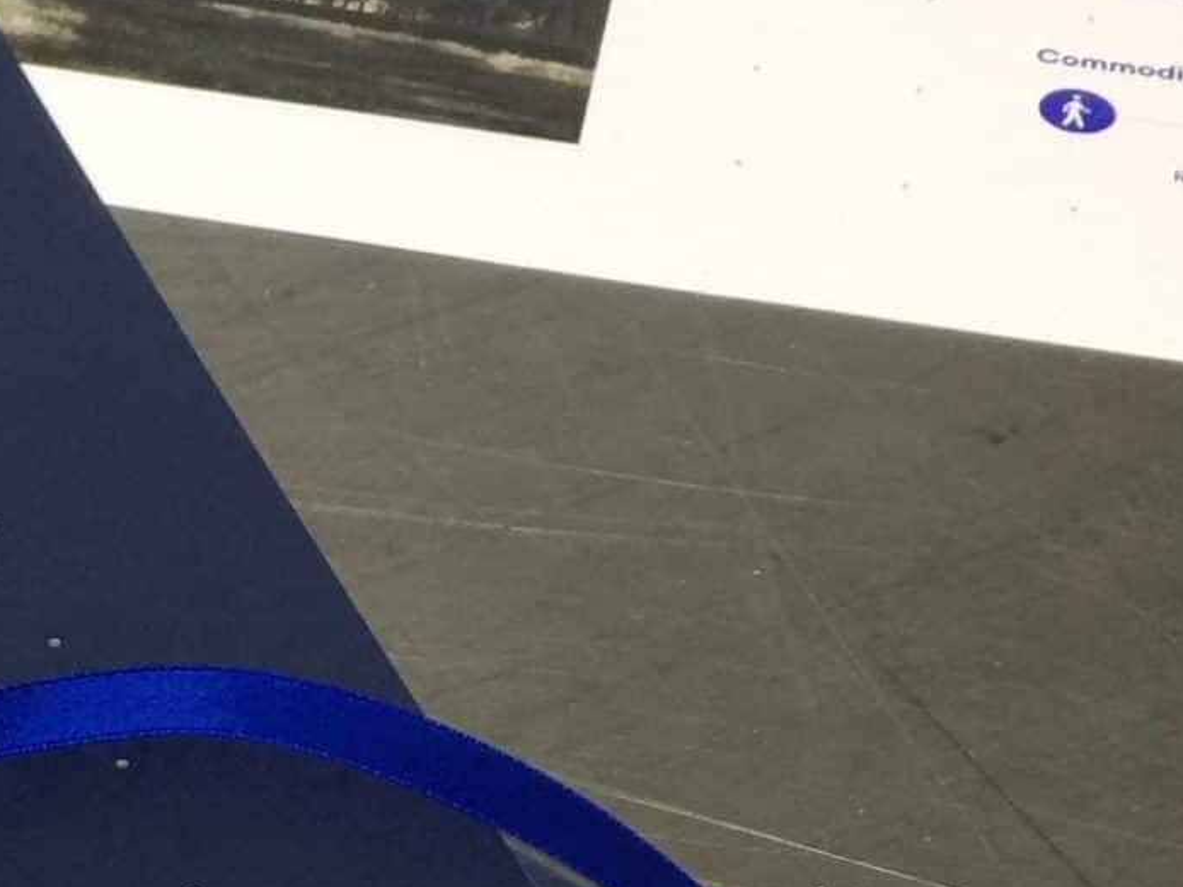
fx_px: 3655
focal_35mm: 107
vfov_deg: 13.3
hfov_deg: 17.6
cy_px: 1153
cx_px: -188
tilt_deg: -50.6
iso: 40
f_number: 2.2
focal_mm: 4.15
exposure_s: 1/17
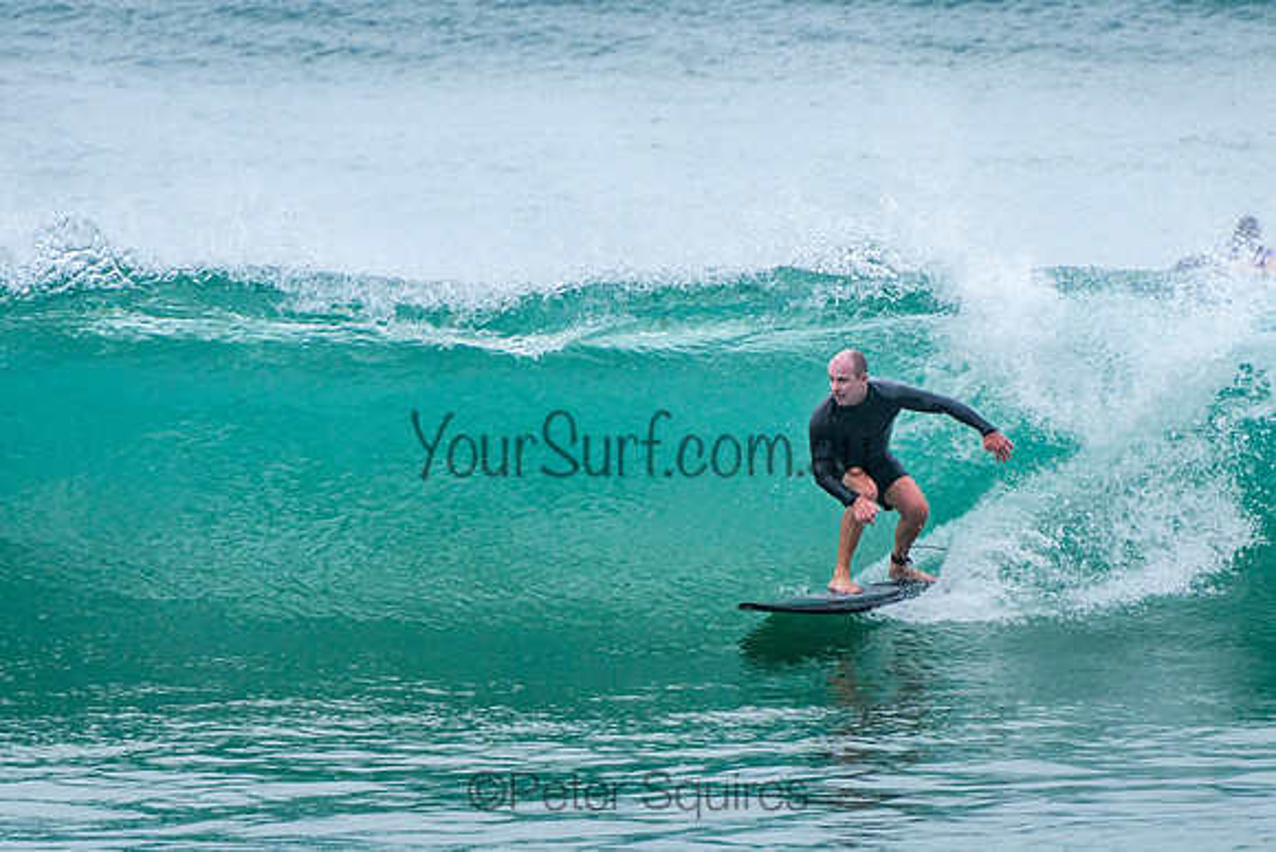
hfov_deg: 3.7
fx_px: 19510
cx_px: 770
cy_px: 420
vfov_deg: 2.5
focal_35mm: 550
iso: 500
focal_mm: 400
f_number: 8
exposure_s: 1/2000
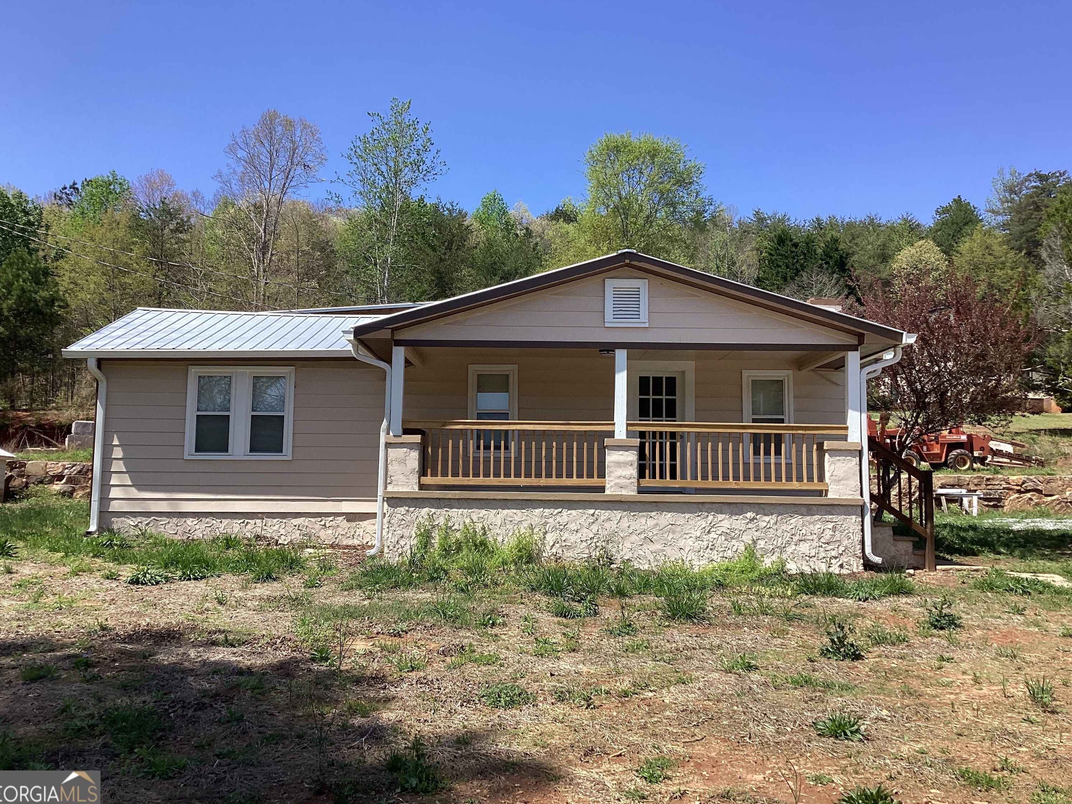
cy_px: 397
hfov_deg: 56.8
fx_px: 991
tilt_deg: +6.0
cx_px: 530
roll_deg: -0.8
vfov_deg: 44.2
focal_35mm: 32
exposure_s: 1/916
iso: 25
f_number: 2.4
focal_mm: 3.3
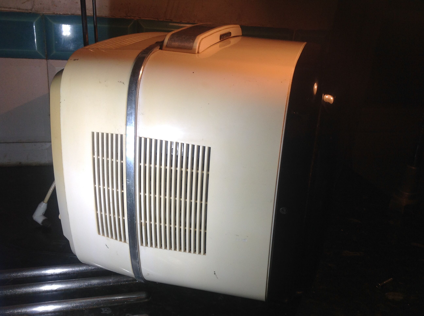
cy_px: 158
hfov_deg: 52.7
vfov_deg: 40.6
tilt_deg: -19.3
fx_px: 428
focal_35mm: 35
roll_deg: -5.3
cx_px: 212
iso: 64
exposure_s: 1/120
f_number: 2.4
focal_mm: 4.28
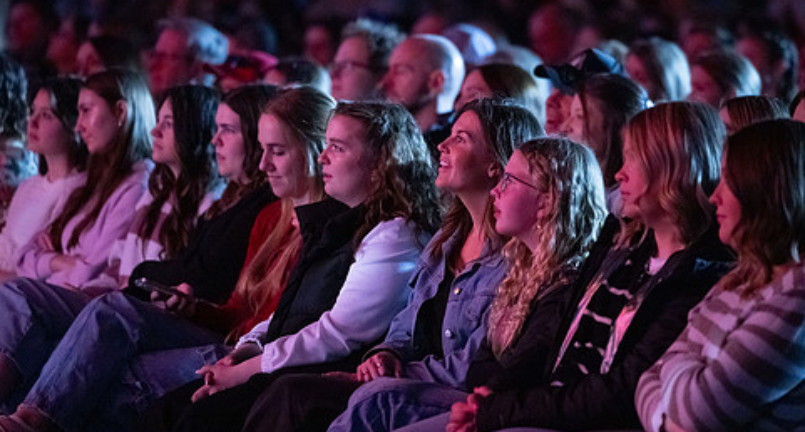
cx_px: 447
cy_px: 151
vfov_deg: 5.1
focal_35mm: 230
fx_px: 4856
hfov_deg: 9.5
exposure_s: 1/30
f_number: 2.8
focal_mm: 180
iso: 10000
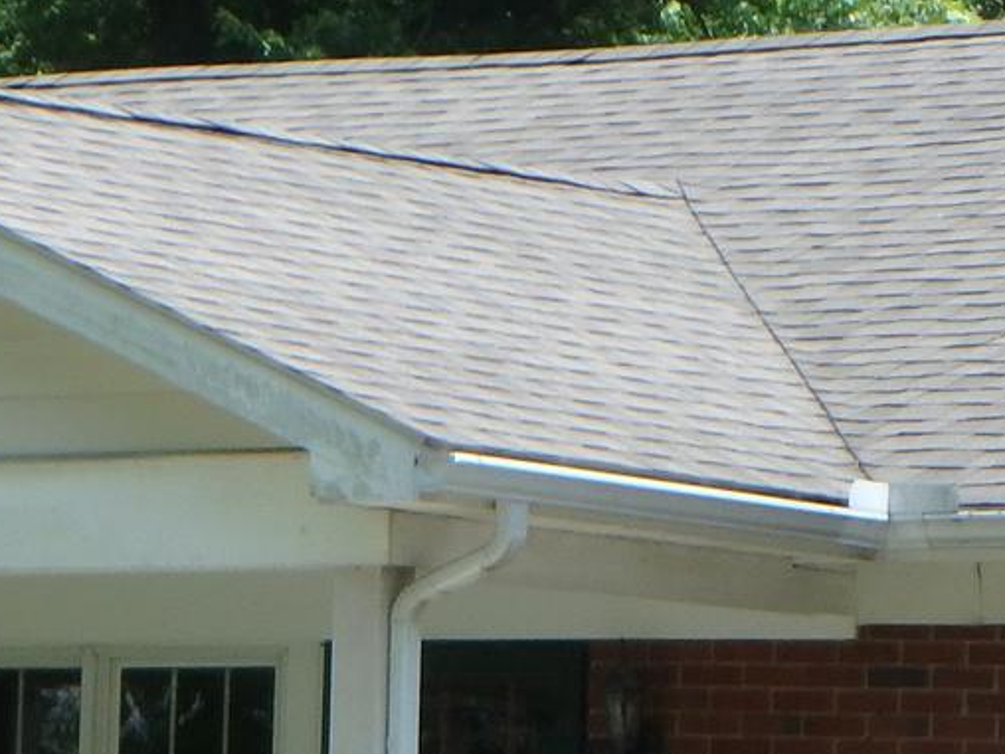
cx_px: -692
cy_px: 942
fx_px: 7142
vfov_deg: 6.0
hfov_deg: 7.8
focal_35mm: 246
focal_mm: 10.9
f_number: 5.1
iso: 125
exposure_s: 1/320
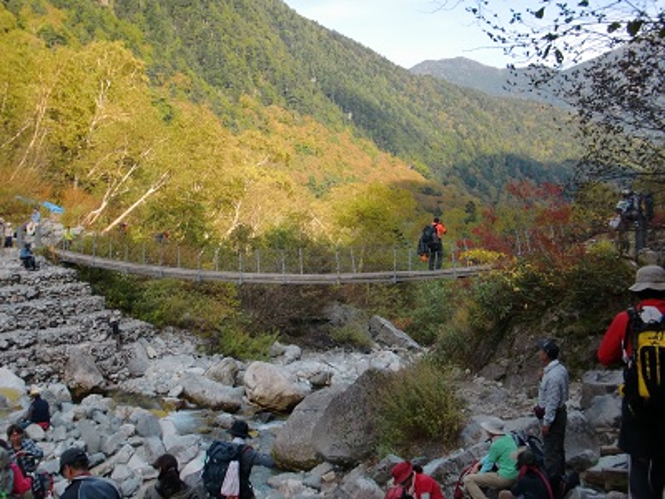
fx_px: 730
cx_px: 332
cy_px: 250
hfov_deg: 49.0
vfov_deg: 37.7
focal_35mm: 38
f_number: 3.9
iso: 64
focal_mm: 6.66
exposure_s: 1/160
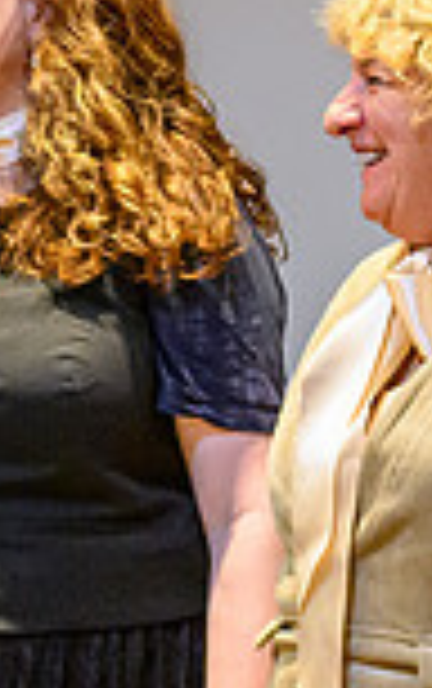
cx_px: -472
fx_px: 8791
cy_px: 373
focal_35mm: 468
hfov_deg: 2.8
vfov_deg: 4.5
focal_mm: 78
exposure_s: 1/500
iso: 2500
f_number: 2.5
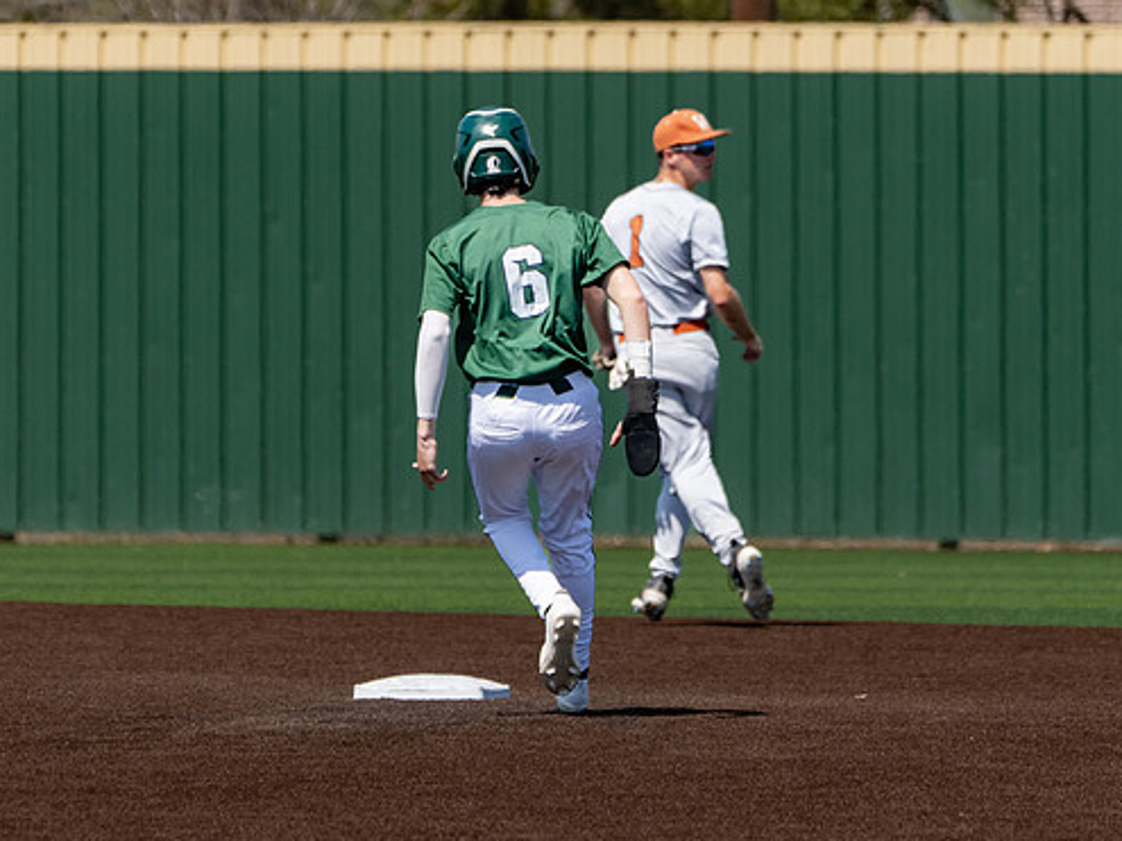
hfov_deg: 4.1
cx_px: 481
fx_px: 15587
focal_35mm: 481
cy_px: 428
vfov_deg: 3.1
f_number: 8
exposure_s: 1/2500
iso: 800
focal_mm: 321
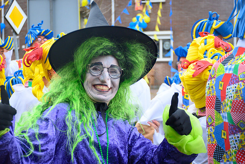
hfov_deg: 21.5
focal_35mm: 95
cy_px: 82
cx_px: 122
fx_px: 647
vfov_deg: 14.4
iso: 400
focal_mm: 60
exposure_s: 1/160
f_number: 5
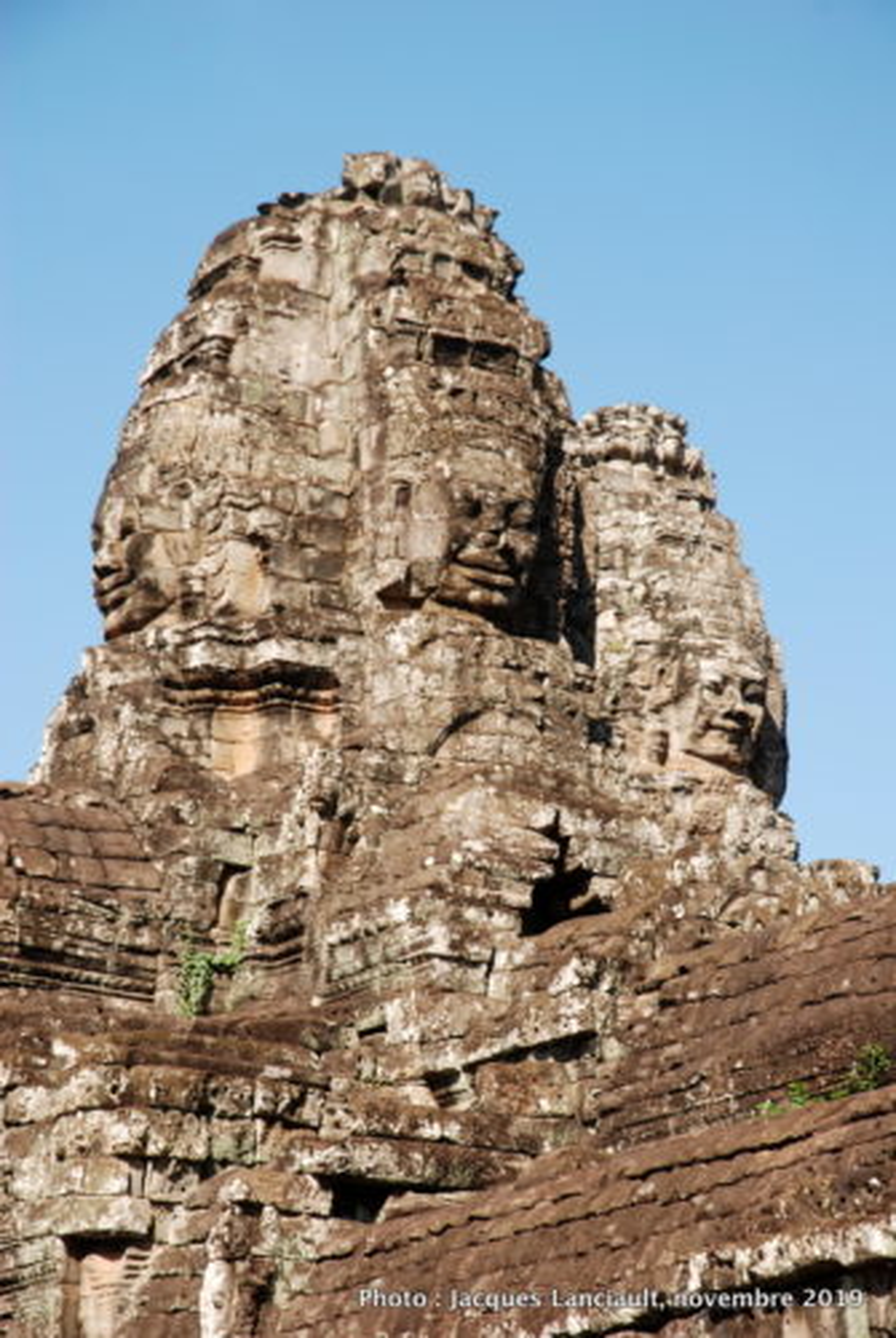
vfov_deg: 21.9
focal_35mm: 93
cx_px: 448
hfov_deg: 14.8
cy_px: 669
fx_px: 3460
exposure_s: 1/125
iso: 100
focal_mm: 62
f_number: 8
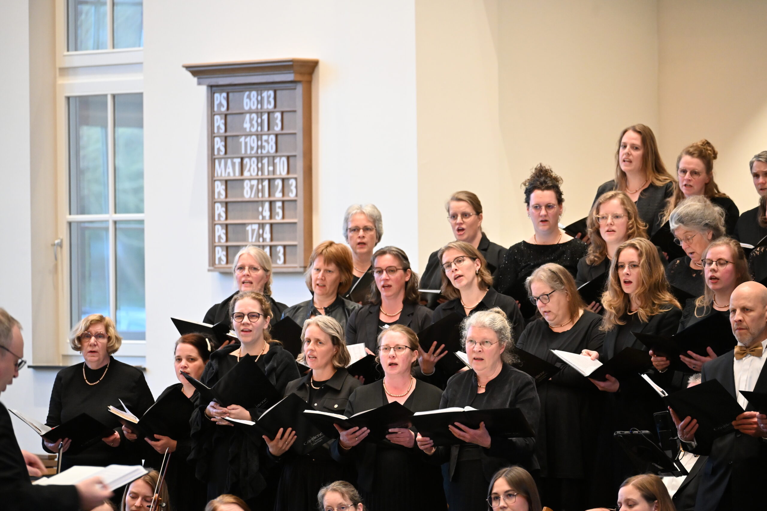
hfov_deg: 9.6
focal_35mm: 215
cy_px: 256
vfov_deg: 6.4
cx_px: 384
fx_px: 4581
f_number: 6
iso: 5600
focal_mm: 215
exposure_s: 1/60
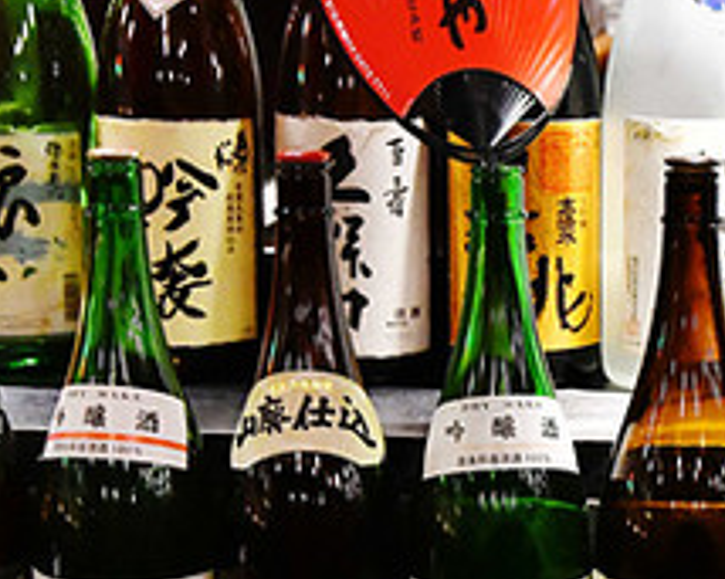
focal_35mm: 114
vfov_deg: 13.5
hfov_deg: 16.4
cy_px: 362
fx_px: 2452
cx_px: 786
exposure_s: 1/50
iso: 1600
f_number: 5.6
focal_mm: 29
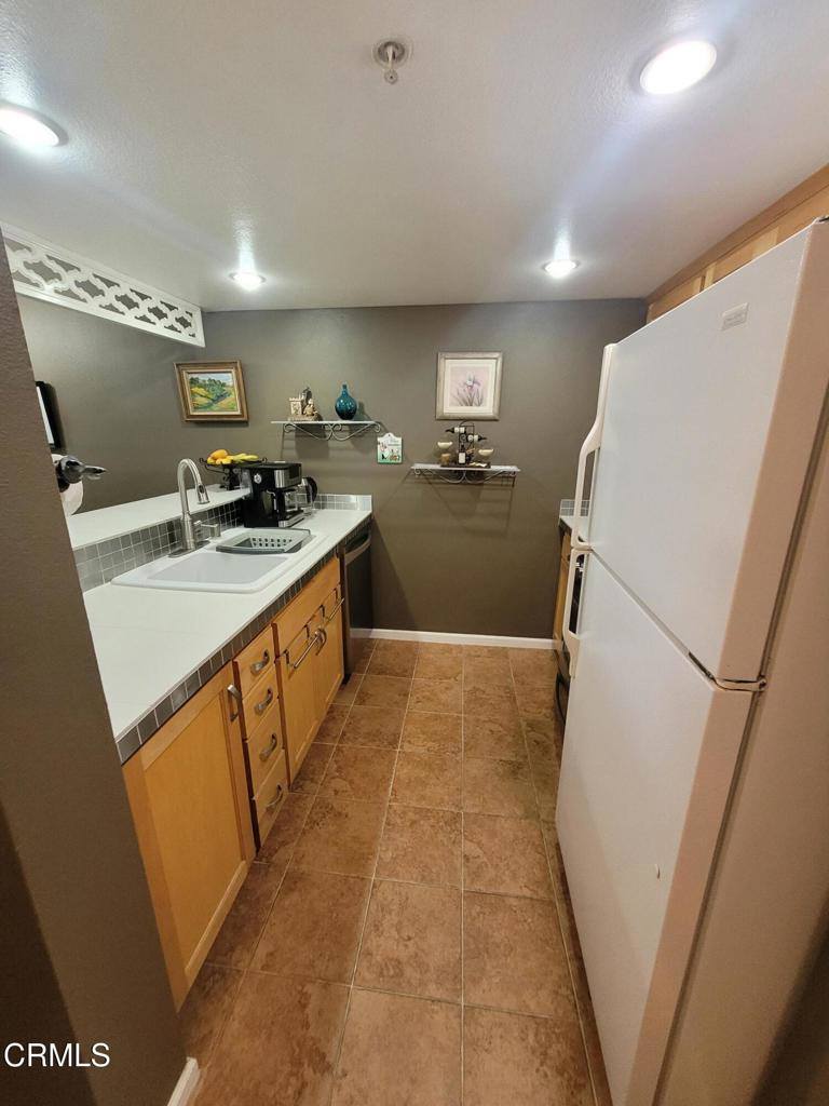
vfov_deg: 106.2
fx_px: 415
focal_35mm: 13
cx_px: 414
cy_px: 553
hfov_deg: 89.9
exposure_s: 1/40
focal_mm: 1.74
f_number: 2.2
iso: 320
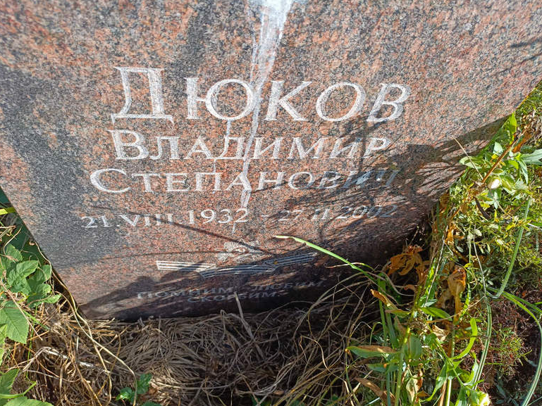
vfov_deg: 53.1
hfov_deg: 67.3
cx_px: 278
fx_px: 407
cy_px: 210
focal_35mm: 26
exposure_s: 1/363
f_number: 1.69
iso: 112
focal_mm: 4.76
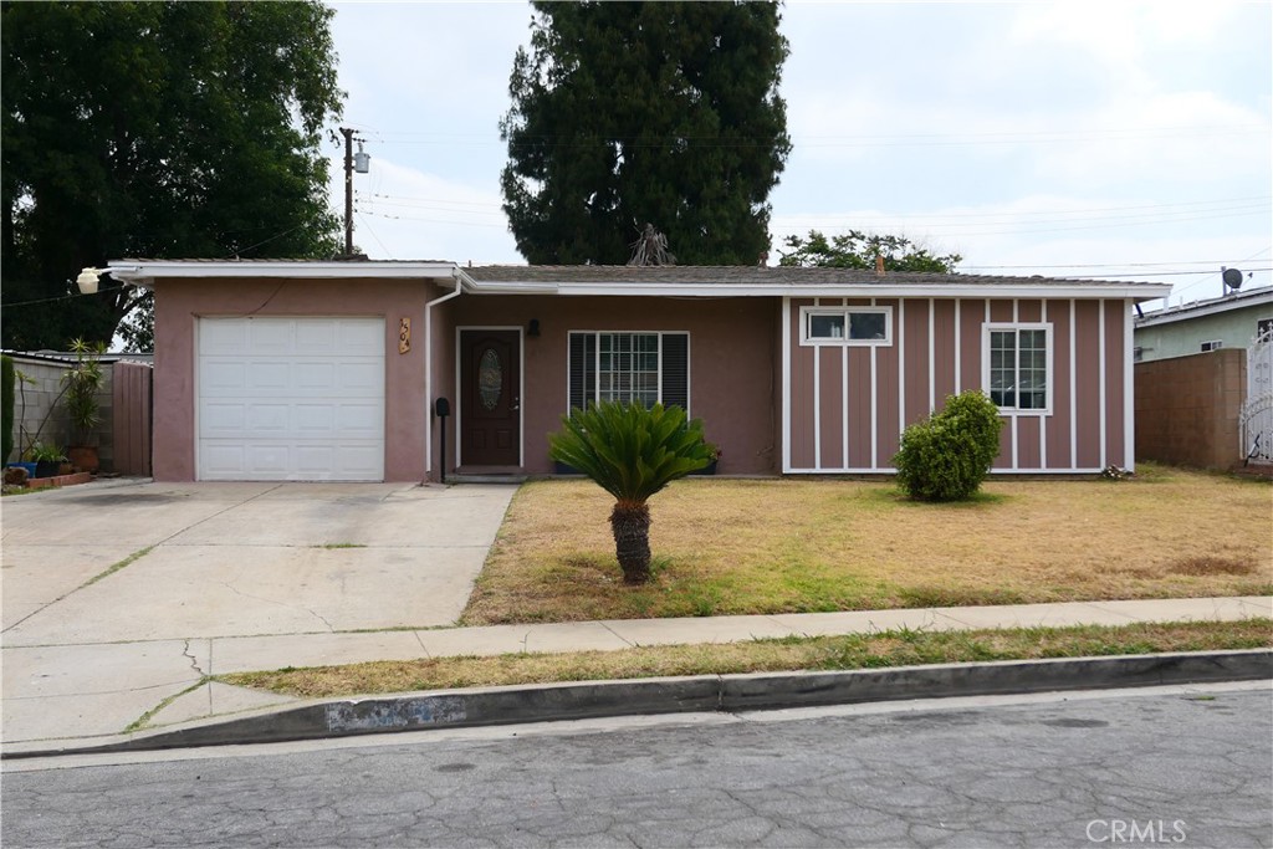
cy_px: 424
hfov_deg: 51.9
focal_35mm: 37
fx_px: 1308
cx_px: 636
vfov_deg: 36.0
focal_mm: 13.5
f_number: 3.5
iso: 125
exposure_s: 1/1600
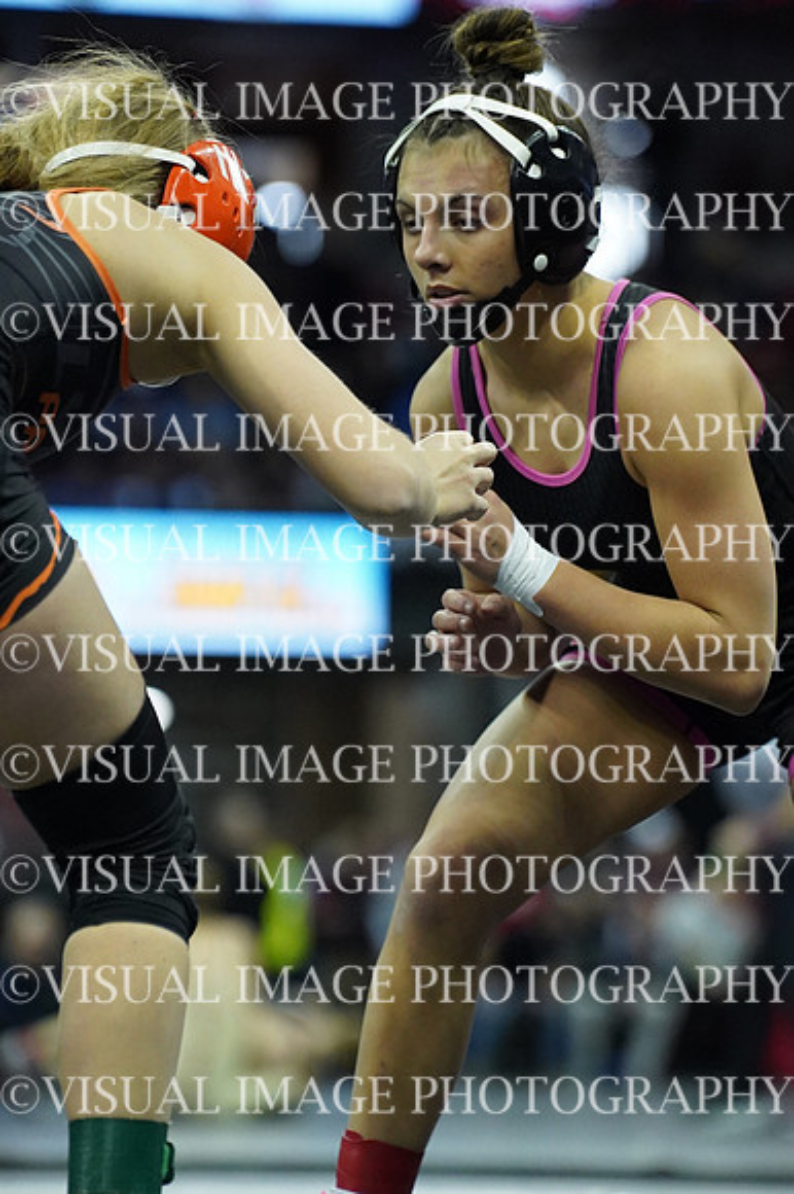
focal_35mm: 225
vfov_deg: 9.2
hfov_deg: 6.1
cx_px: 397
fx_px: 7452
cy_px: 597
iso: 6400
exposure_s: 1/1250
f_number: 2.8
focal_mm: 150
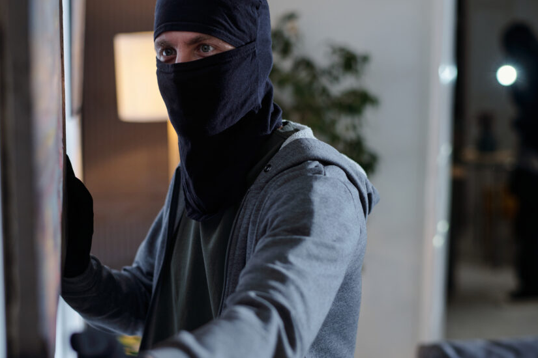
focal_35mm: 72
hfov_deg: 28.1
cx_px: 250
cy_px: 201
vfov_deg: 18.9
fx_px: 1076
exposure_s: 1/160
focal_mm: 58
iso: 800
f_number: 2.2
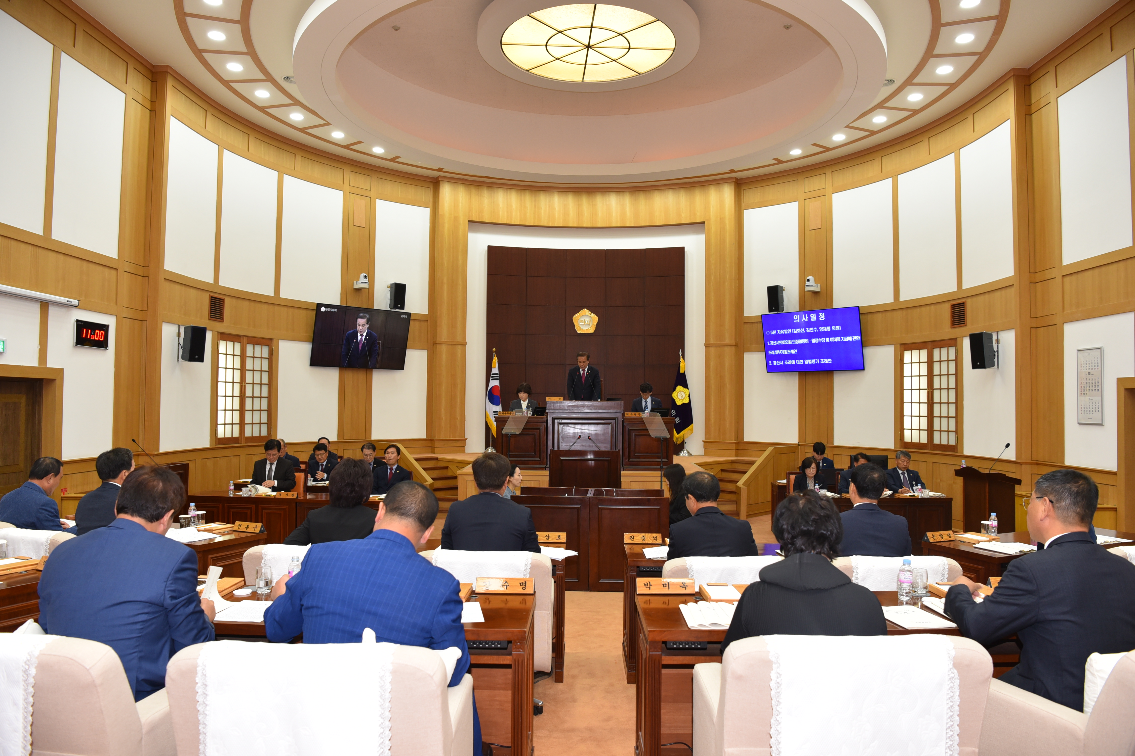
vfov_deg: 53.1
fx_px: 757
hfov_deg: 73.7
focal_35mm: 24
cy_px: 378
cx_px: 568
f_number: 4.5
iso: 800
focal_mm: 24
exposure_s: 1/80
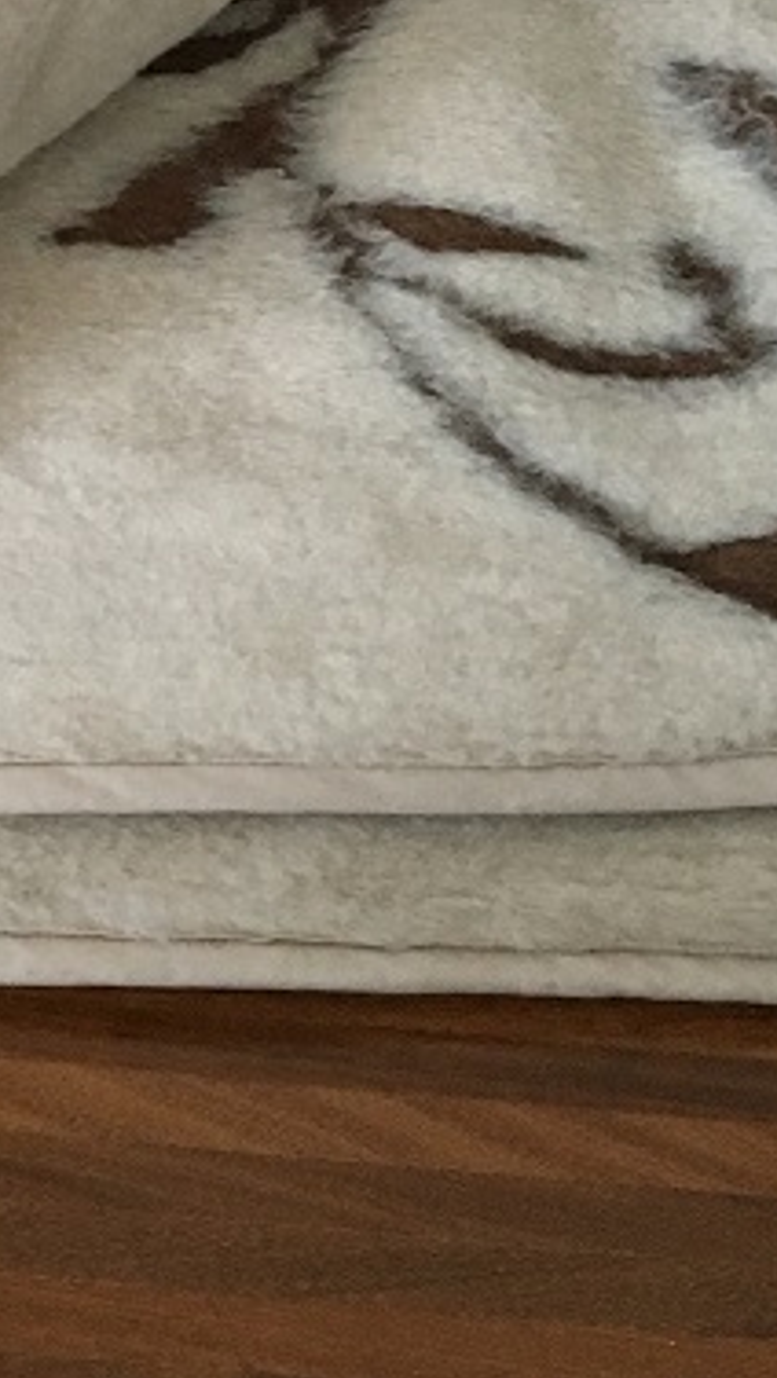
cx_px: -304
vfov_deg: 24.5
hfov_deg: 13.7
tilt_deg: -48.4
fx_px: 3071
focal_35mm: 84
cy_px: 117
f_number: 2.2
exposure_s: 1/25
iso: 200
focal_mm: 4.15
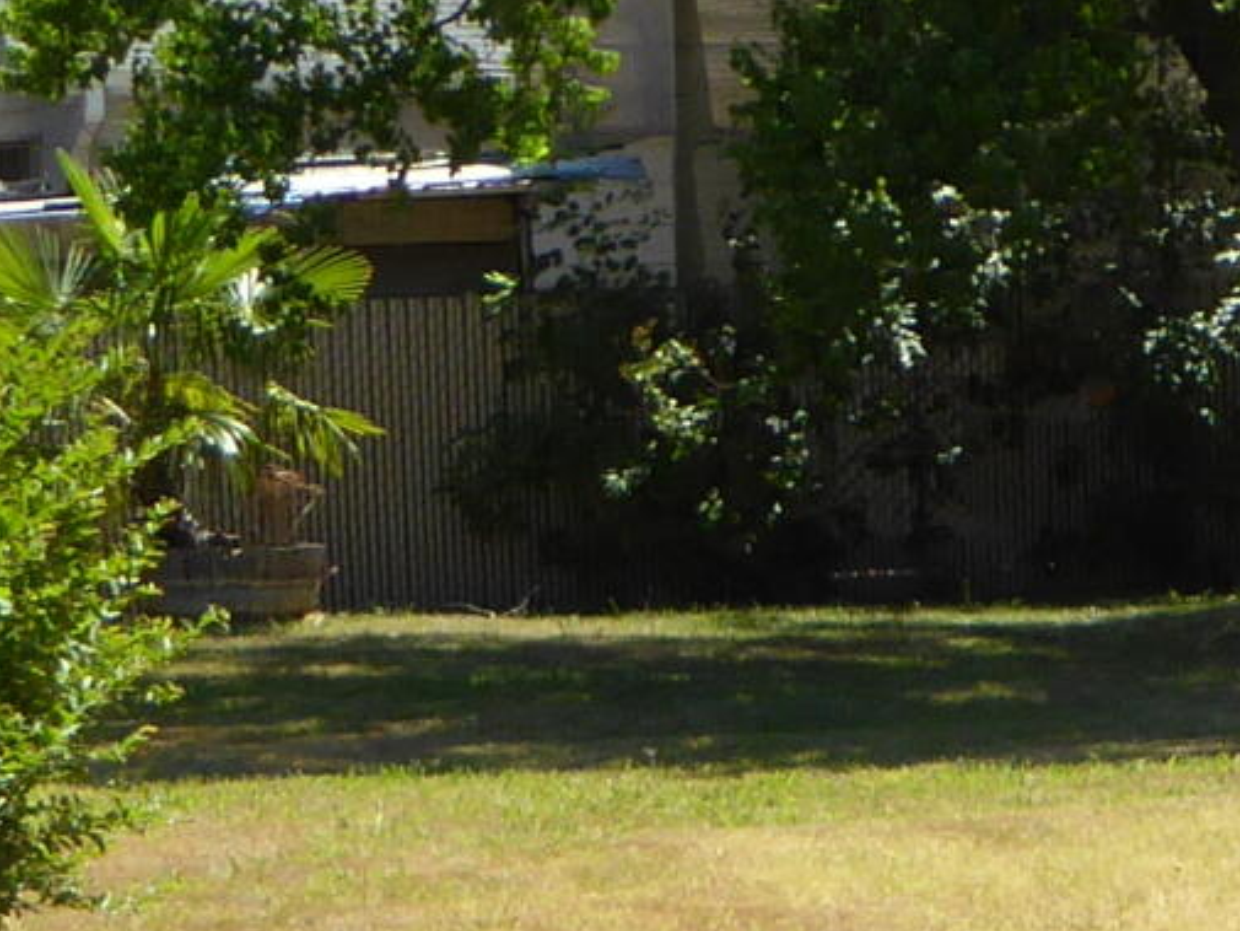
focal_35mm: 184
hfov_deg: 10.5
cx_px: 1591
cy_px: 634
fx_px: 6593
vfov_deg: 8.1
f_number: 3.5
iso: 100
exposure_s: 1/500
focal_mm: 5.4
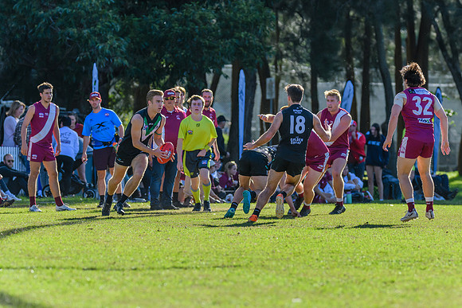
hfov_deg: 7.6
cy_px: 151
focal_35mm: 271
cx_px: 248
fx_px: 3475
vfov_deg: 5.1
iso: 800
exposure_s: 1/2500
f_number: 5
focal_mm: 220
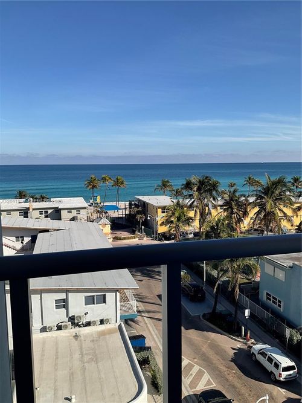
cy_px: 202
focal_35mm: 29
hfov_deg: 48.2
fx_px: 337
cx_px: 151
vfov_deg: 61.7
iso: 16
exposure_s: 1/3125
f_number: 1.8
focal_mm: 3
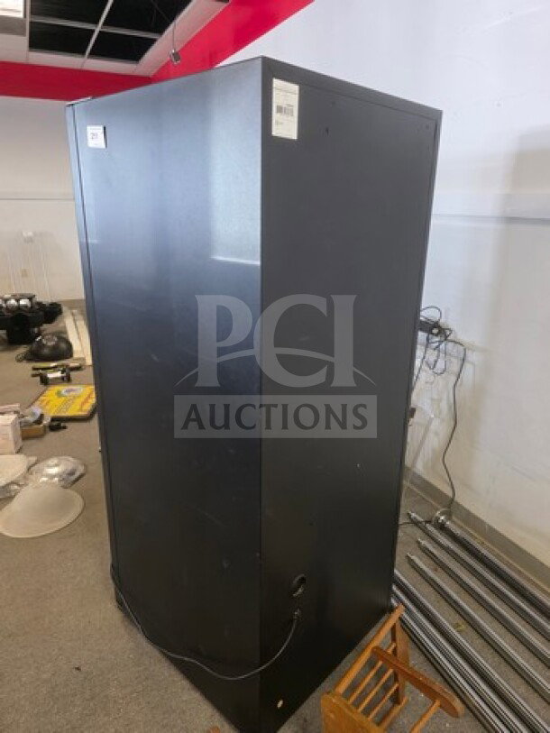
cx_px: 275
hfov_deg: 58.9
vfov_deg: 73.9
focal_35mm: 23
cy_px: 366
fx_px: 487
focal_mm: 6.3
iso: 640
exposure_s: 1/120
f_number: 1.7
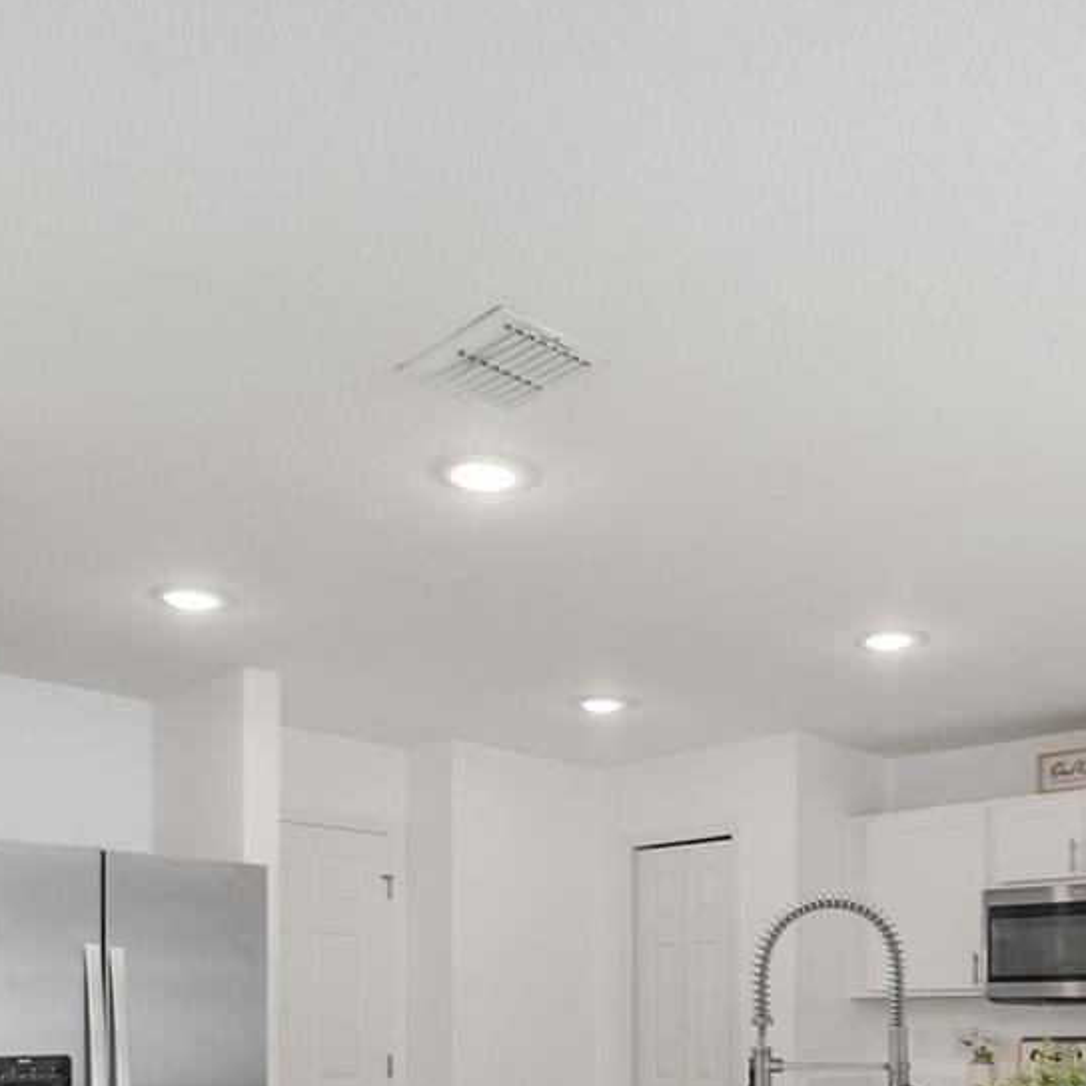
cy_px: 1008
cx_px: 739
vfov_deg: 42.6
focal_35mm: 35
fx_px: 1242
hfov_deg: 46.4
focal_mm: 14
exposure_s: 1/5
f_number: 7.1
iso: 320
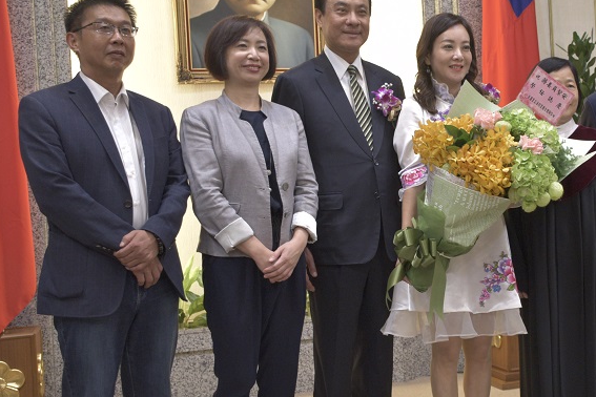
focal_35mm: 54
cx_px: 441
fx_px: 894
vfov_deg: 25.1
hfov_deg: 36.1
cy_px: 209
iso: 2000
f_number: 4.5
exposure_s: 1/80
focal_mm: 24
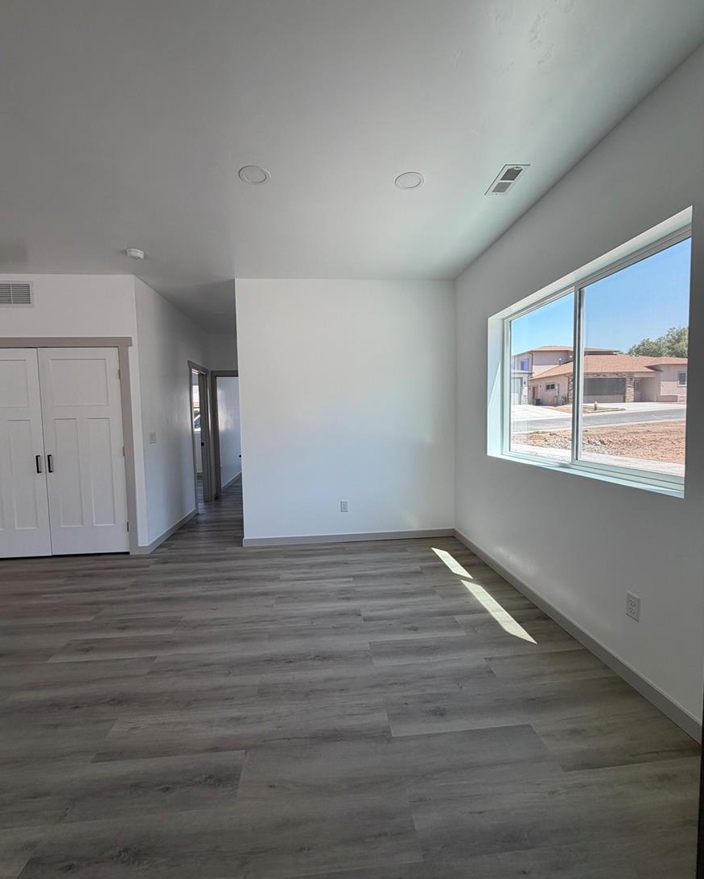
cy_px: 443
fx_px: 391
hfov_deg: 84.0
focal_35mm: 15
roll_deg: +1.3
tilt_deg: -4.1
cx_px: 344
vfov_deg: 96.8
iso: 40
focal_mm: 2.22
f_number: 2.2
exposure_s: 1/181
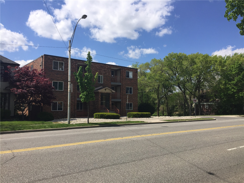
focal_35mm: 29
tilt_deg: +5.5
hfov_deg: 61.7
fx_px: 204
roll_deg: -0.7
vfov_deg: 48.2
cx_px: 122
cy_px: 92
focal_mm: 4.15
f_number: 2.2
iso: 32
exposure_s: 1/2083
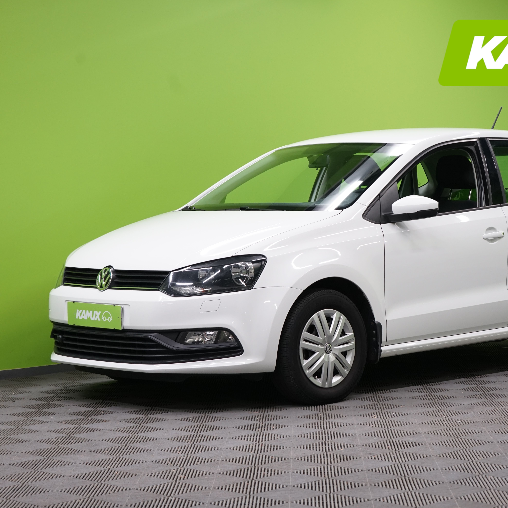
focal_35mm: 89
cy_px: 252
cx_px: 342
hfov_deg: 19.4
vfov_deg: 19.5
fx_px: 1478
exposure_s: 1/50
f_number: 5.6
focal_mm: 69
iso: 800
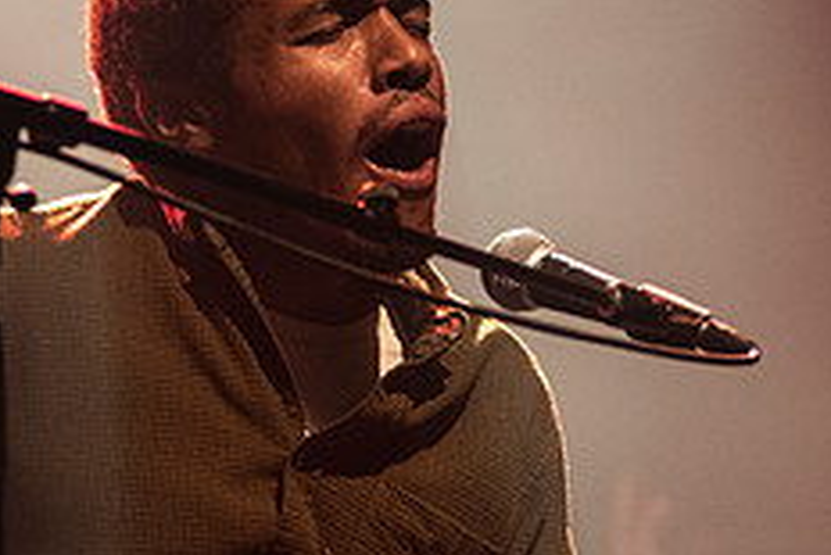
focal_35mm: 337
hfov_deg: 6.1
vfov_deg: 4.1
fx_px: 7784
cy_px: 306
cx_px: 630
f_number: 3.2
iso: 2500
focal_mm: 135
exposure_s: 1/125
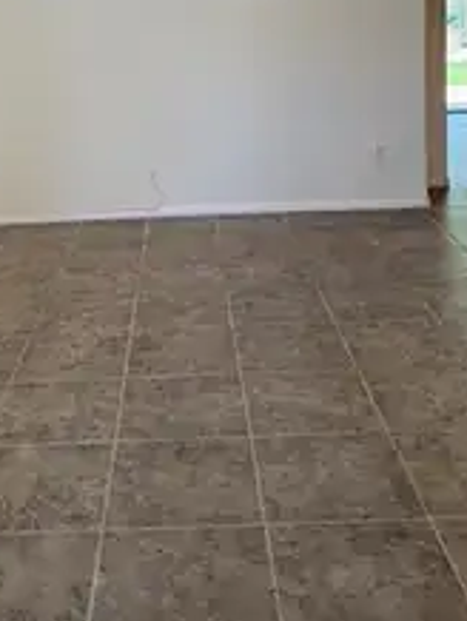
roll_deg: +3.3
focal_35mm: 44
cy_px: 97
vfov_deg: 40.5
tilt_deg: -7.2
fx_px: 790
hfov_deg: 32.7
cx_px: 157
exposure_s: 1/157
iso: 64
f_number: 1.78
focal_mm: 6.76
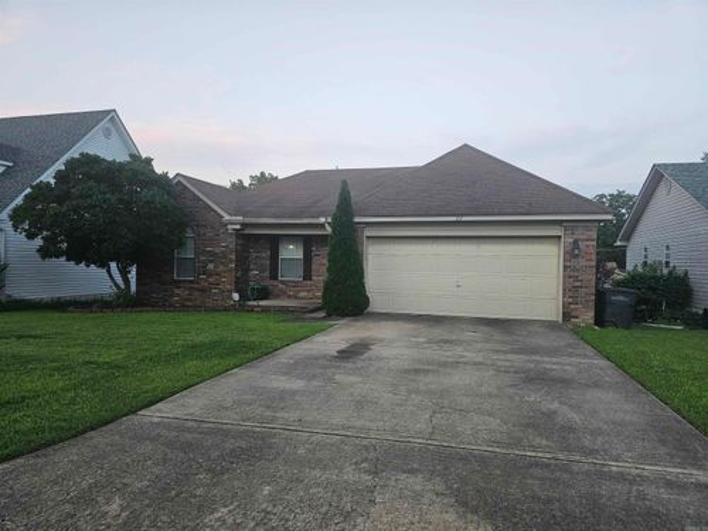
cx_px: 354
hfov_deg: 73.9
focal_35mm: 23
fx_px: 470
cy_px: 266
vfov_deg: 58.9
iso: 500
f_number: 1.7
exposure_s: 1/120
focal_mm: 6.3
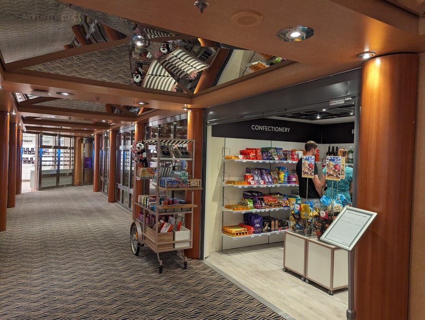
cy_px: 160
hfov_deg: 71.5
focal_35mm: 24
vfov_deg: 56.9
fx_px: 295
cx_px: 212
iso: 333
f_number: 1.85
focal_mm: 6.81
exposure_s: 1/120
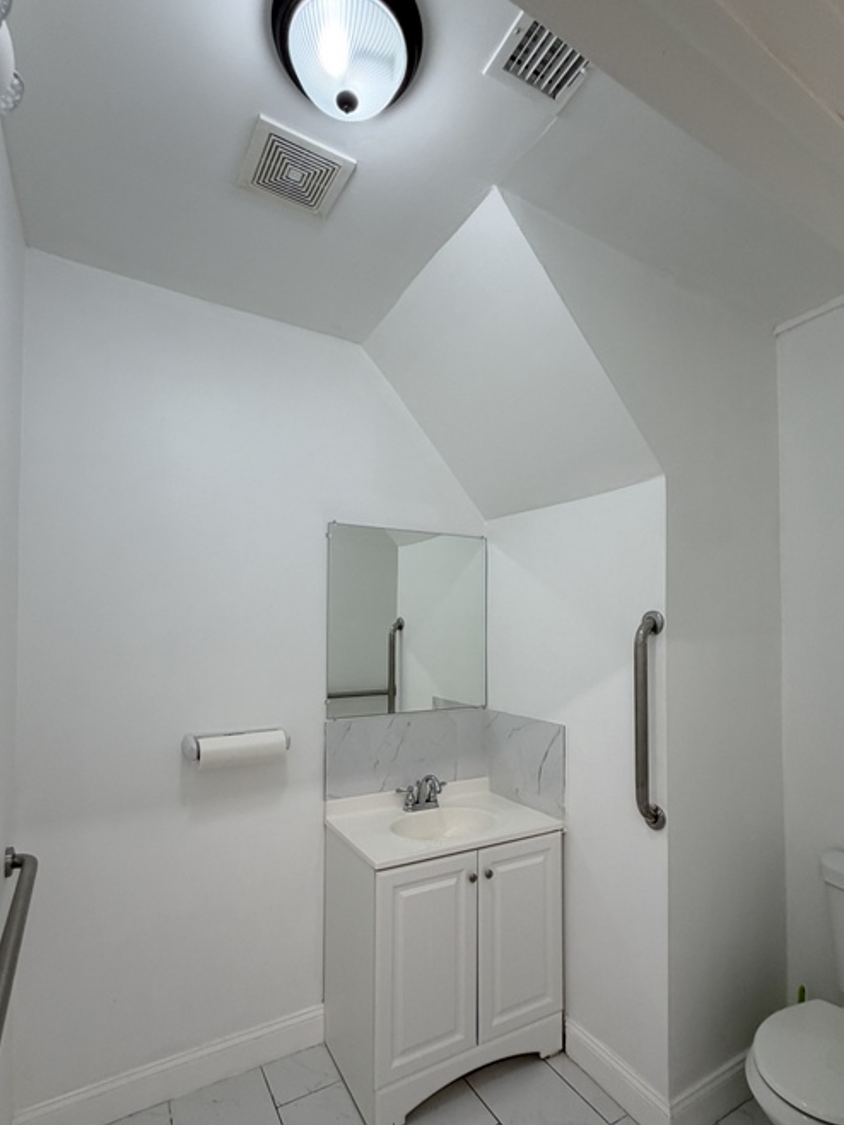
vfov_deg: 90.7
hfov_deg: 74.7
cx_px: 413
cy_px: 621
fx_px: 553
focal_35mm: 17
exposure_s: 1/120
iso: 100
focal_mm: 2.22
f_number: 2.2
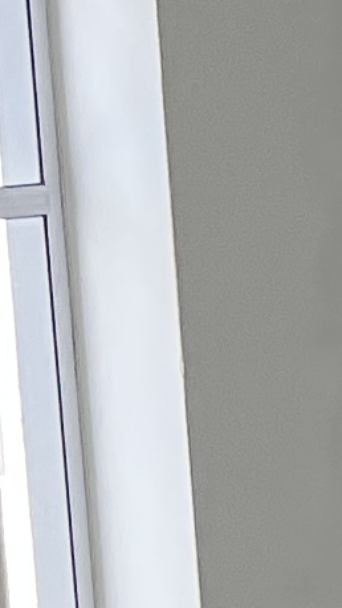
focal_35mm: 249
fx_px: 4017
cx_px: 2297
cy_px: 556
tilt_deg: -9.5
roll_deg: -0.8
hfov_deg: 3.8
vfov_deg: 8.6
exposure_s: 1/174
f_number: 1.6
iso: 40
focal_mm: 5.1
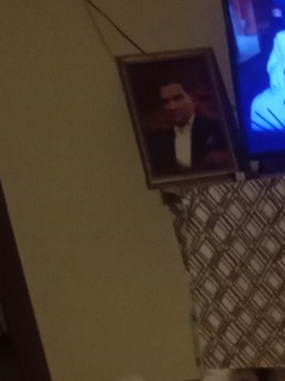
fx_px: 835
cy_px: 572
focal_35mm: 76
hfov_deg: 18.3
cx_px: 354
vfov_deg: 21.5
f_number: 2.2
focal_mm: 3.4
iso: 1587
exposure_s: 1/16.7
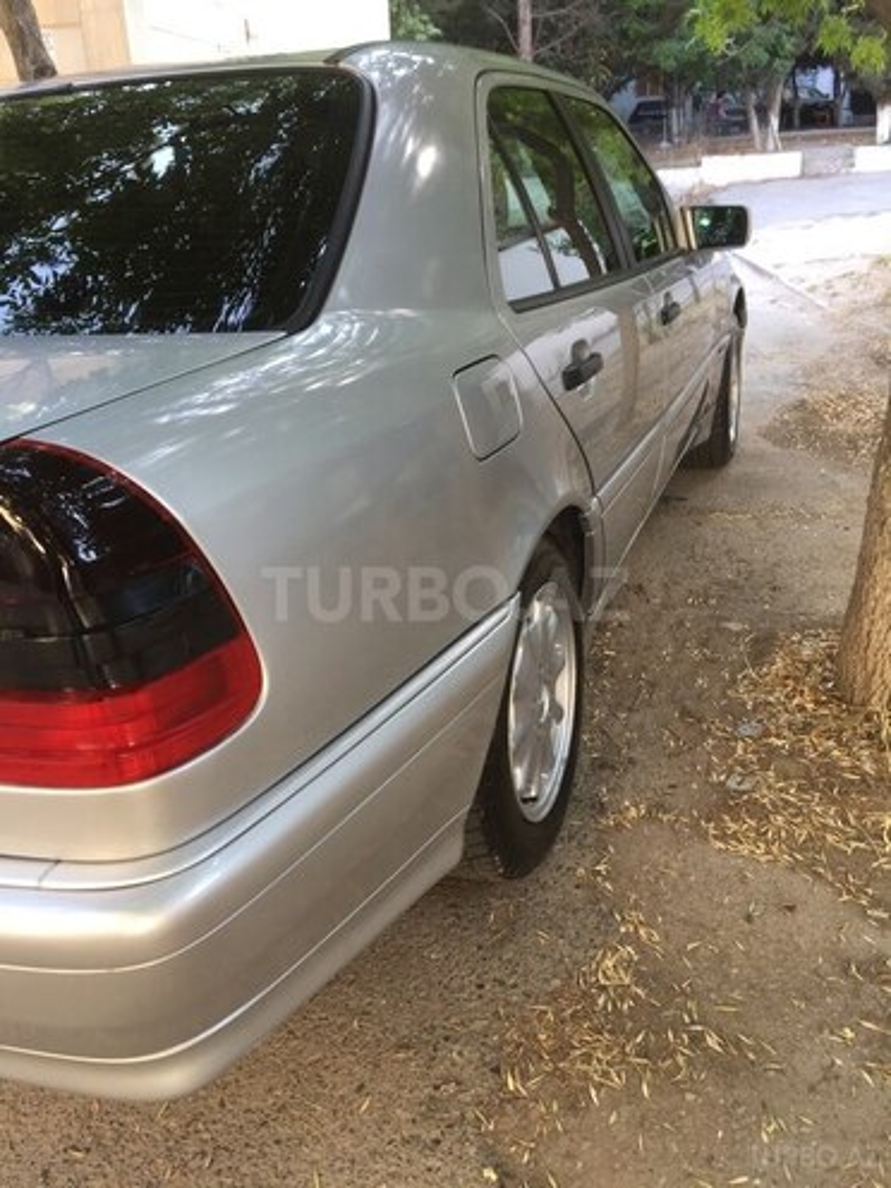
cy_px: 594
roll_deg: +0.6
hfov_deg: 48.2
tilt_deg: -22.1
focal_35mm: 29
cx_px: 446
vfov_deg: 61.7
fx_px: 995
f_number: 2.2
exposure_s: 1/50
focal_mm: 4.15
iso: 40
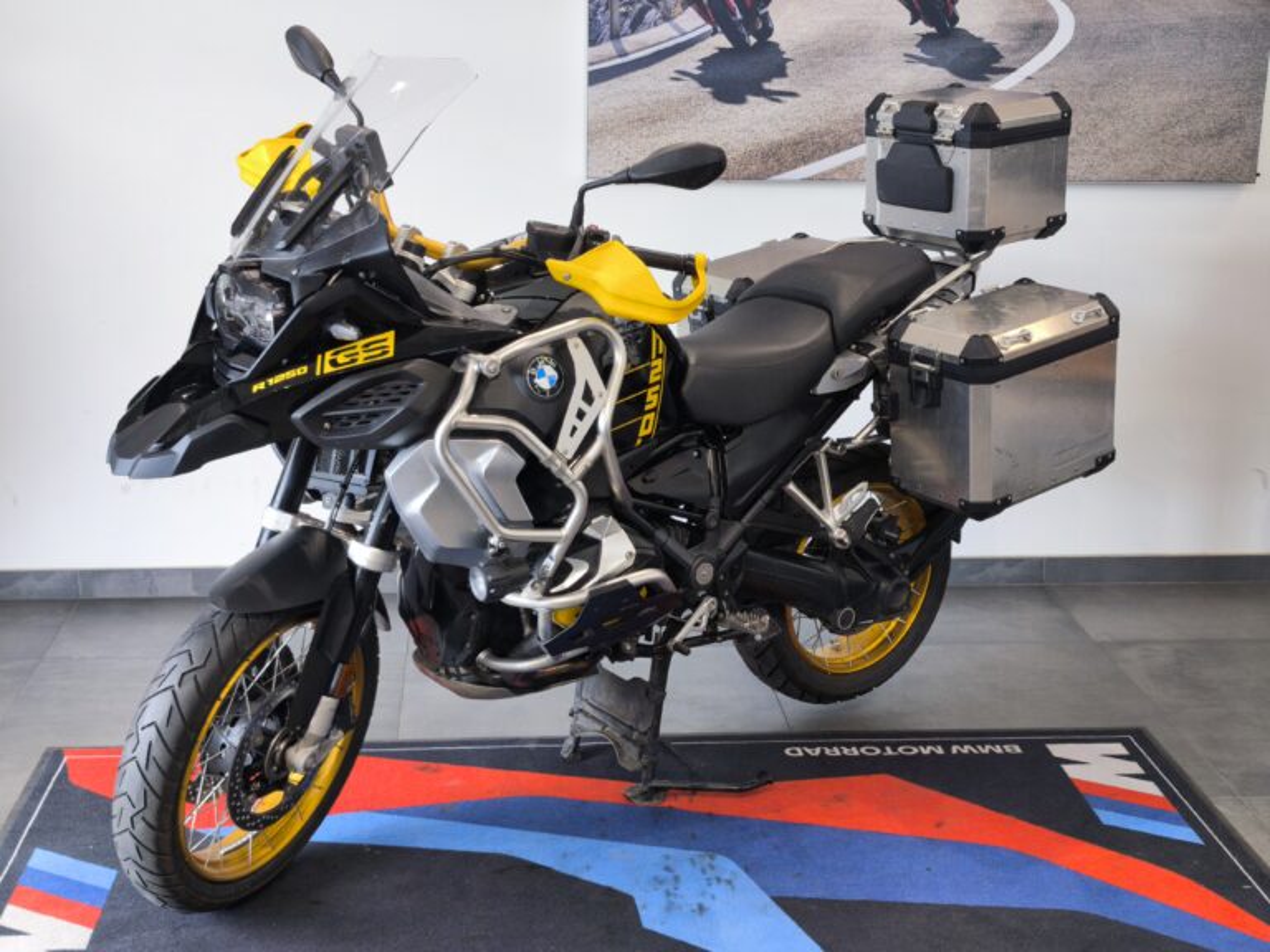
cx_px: 635
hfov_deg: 41.2
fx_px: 1688
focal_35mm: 46
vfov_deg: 31.5
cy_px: 476
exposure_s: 1/100
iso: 80
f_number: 1.6
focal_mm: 6.57
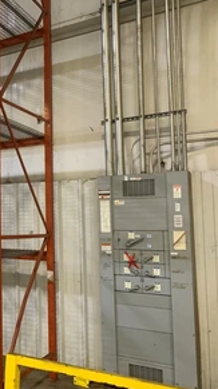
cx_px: -35
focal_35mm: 39
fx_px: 402
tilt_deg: +5.1
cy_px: 192
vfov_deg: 51.7
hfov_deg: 27.2
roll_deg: -0.7
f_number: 1.8
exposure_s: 1/60
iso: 250
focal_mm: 4.25
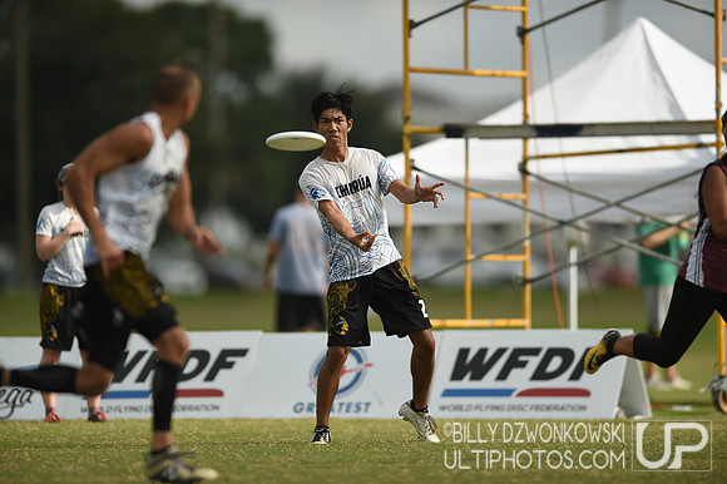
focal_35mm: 400
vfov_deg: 3.4
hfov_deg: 5.2
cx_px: 364
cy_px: 242
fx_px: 8073
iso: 160
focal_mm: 400
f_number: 2.8
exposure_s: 1/4000
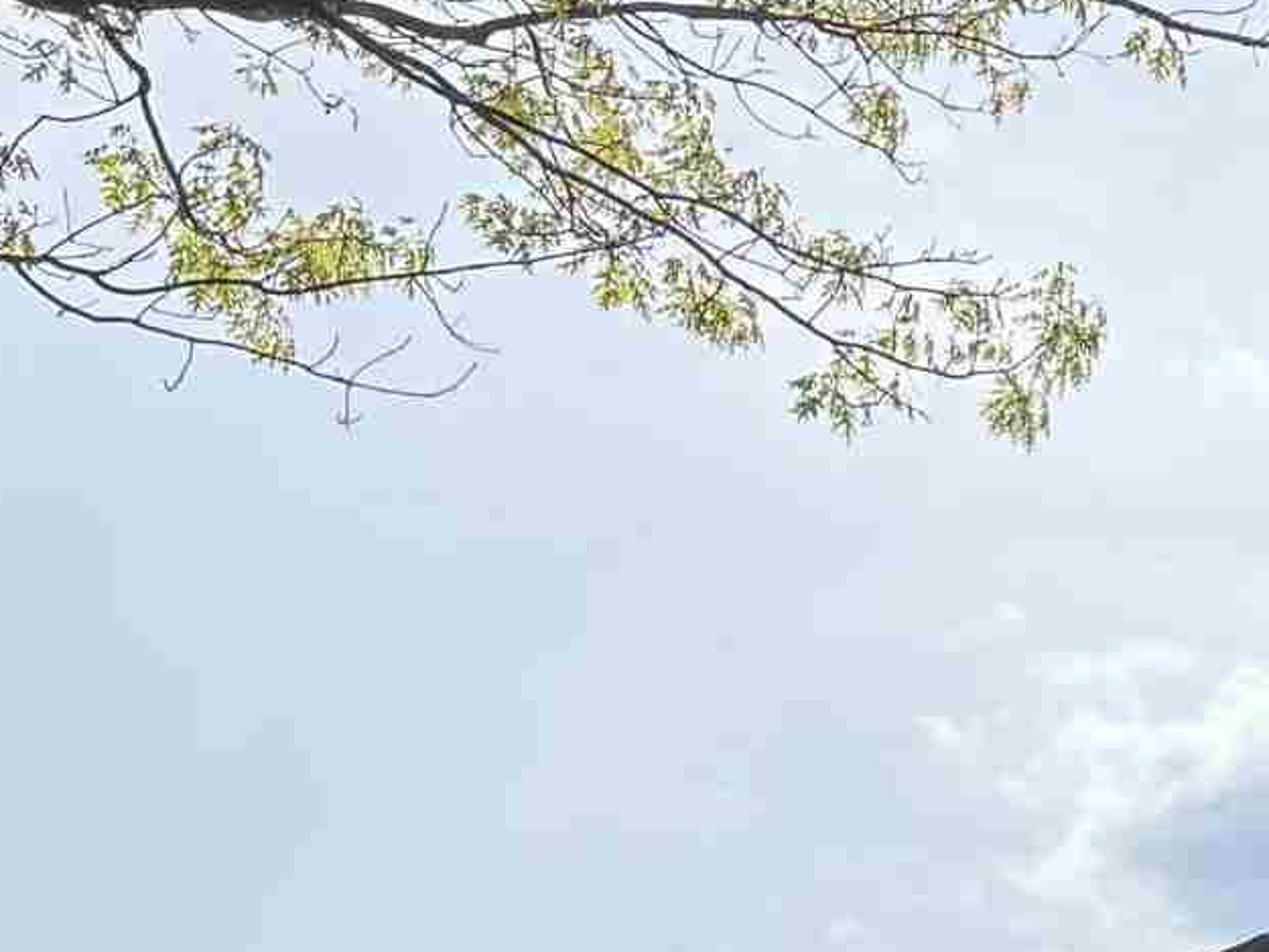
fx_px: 4327
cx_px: 1464
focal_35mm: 118
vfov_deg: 11.0
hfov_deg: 16.1
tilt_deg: +2.1
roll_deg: -1.4
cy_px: 2129
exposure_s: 1/2370
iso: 100
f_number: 1.78
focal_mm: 6.76
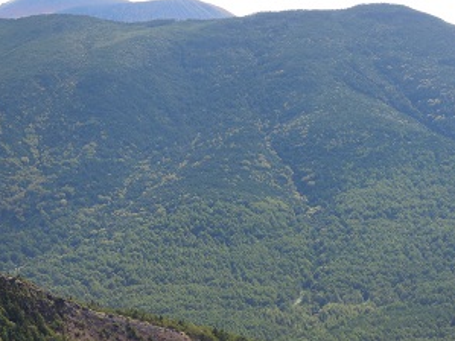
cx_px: 198
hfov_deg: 14.7
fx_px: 1761
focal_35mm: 134
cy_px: 155
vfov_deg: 11.1
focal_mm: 17.9
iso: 160
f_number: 5.5
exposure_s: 1/400
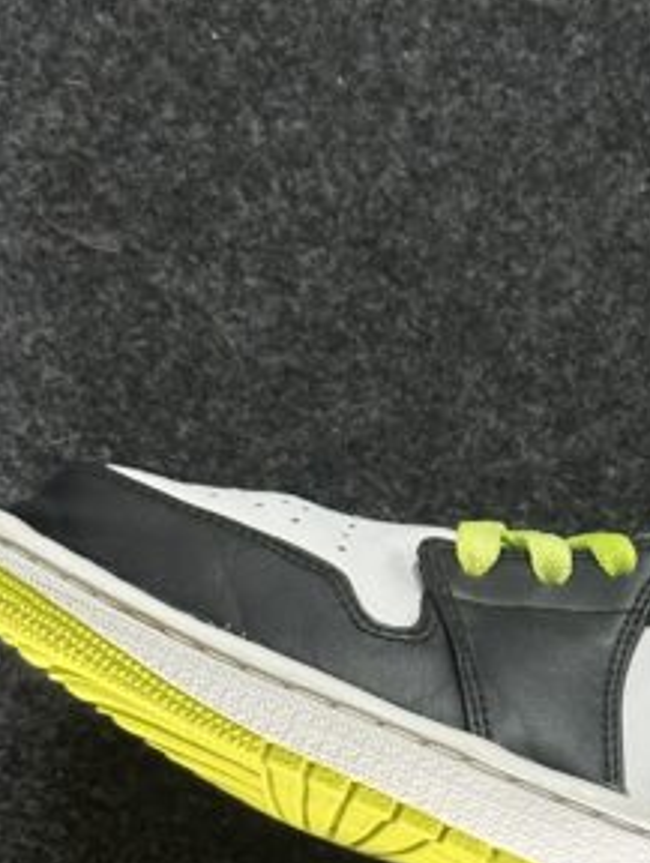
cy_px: 1173
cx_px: 728
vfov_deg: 14.1
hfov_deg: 11.0
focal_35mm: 133
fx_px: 3320
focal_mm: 6.86
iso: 160
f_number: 1.78
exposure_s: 1/50
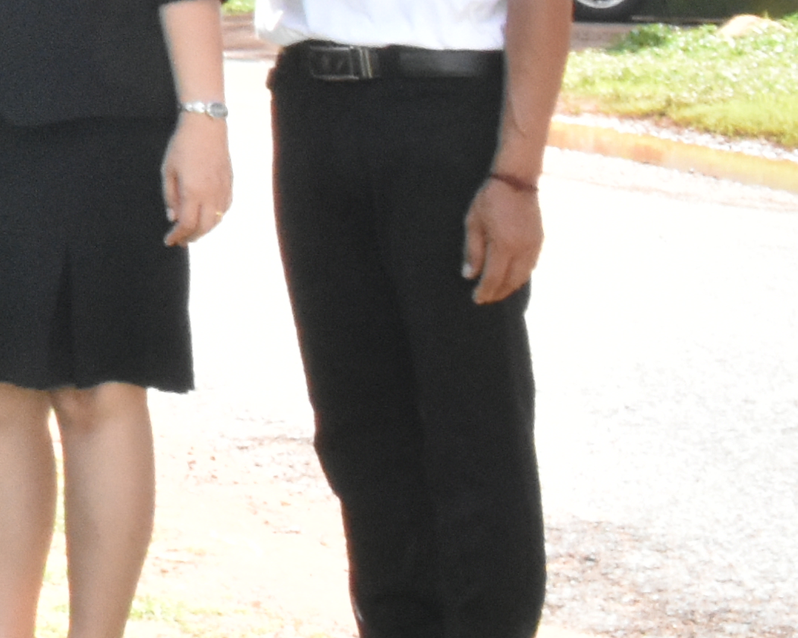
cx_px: -1313
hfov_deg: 9.1
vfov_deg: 8.1
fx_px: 4362
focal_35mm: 185
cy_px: -458
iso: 2500
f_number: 25
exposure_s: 1/200
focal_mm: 23
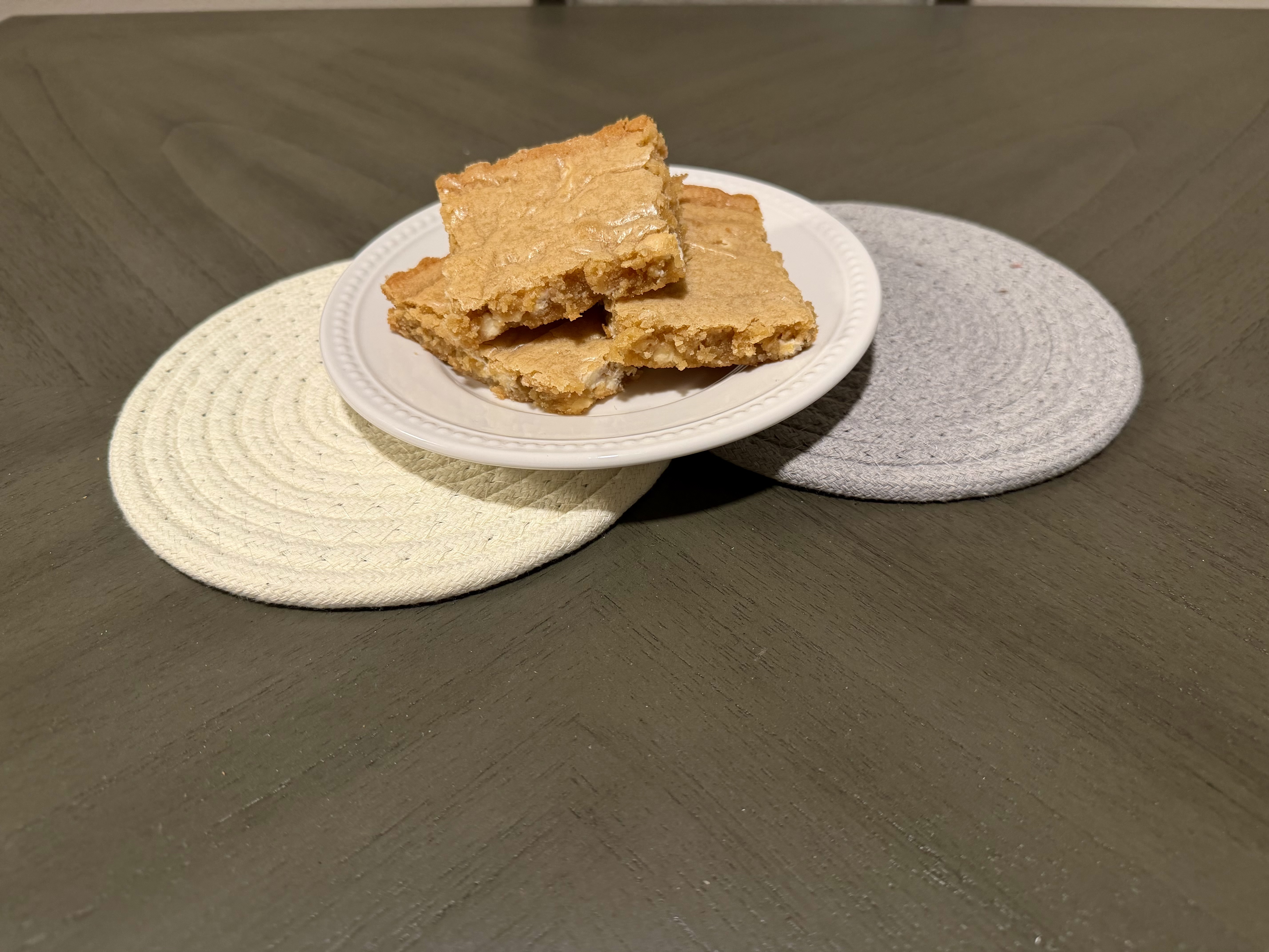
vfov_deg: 56.8
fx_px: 880
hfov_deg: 71.6
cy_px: 476
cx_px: 634
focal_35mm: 24
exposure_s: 1/60
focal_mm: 6.76
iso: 200
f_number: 1.78
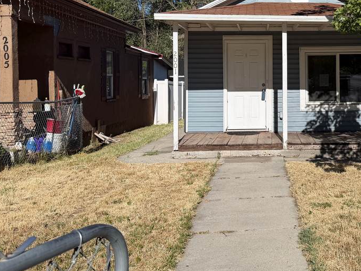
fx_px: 469
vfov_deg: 31.8
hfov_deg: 40.3
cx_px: 290
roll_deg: -0.1
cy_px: 78
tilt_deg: -2.1
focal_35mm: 45
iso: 80
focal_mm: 6.76
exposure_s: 1/6711
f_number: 1.78
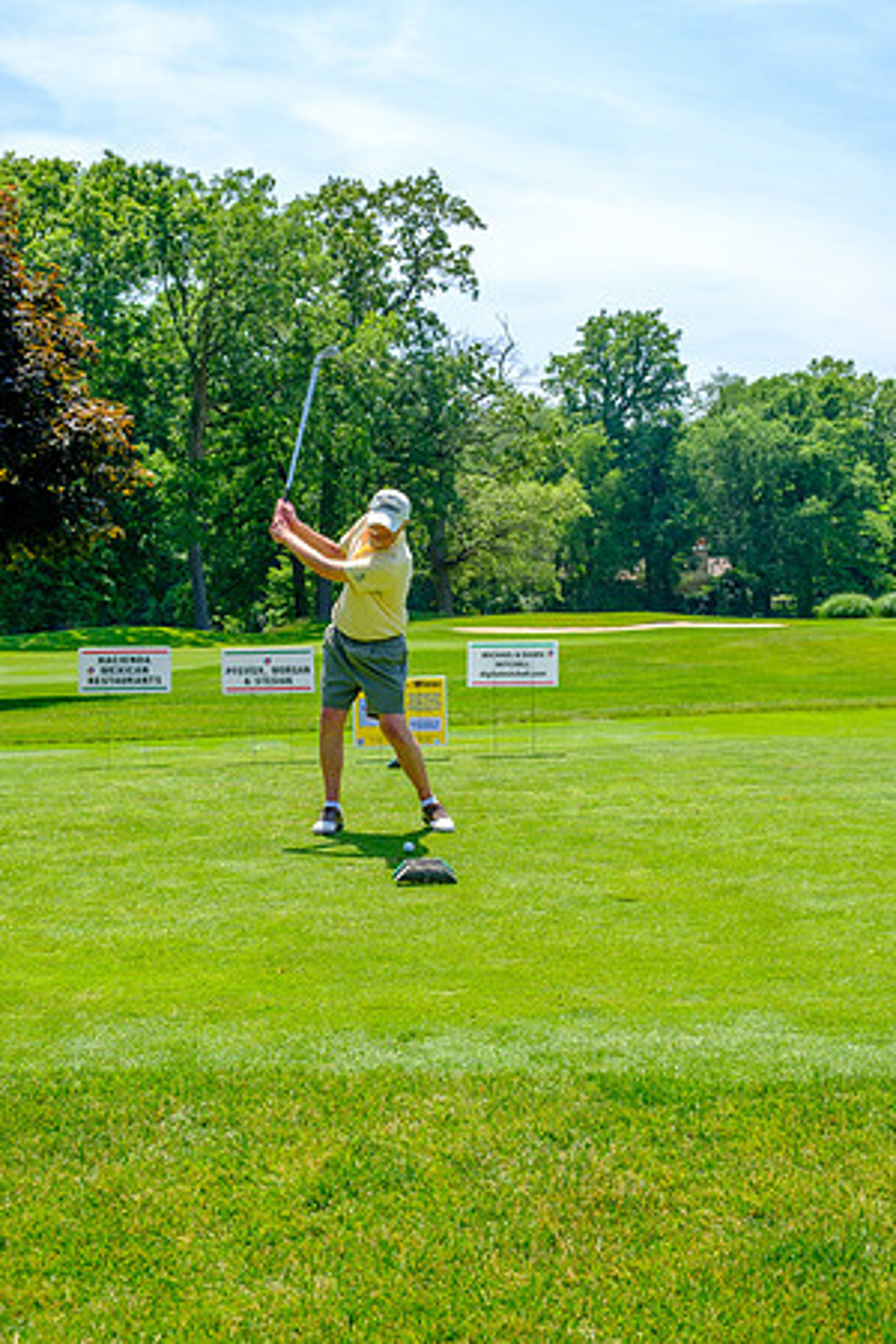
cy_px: 672
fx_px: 1755
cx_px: 448
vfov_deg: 41.9
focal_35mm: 47
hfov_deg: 28.6
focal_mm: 31.5
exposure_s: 1/250
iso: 200
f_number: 6.4
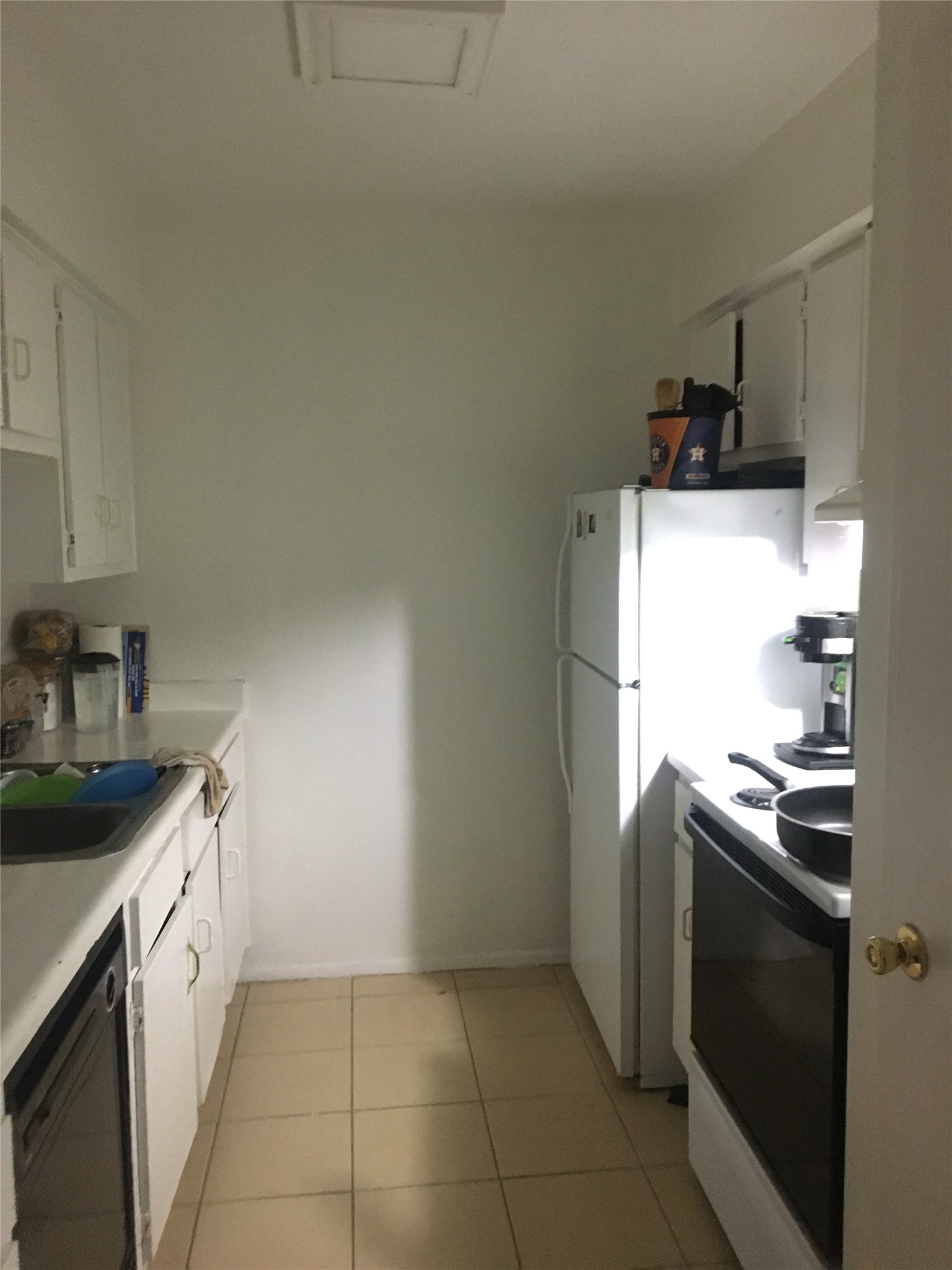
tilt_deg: -7.3
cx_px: 476
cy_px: 635
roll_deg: +0.7
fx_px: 1063
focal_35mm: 29
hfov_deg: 48.2
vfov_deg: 61.7
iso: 250
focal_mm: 4.15
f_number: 2.2
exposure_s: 1/30
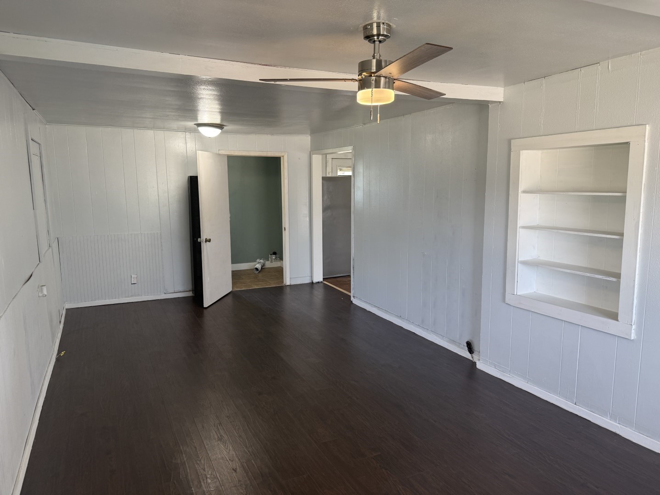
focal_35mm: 24
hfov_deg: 71.6
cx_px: 330
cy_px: 248
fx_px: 458
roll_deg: +0.5
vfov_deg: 56.8
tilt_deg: -7.5
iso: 100
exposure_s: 1/60
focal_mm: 6.76
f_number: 1.78
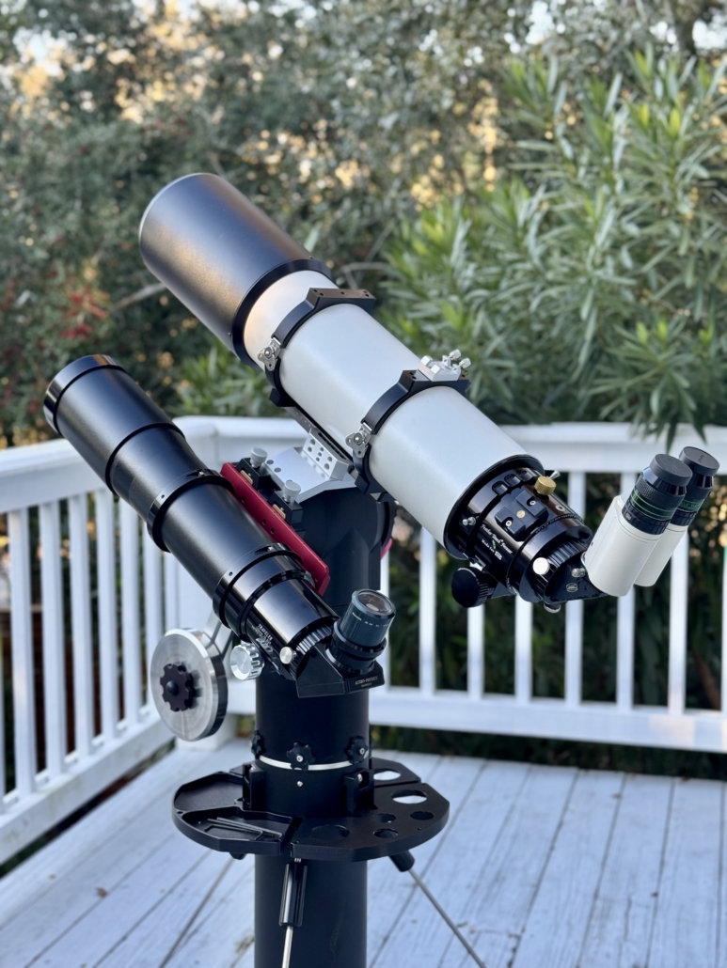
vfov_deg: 39.6
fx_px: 1344
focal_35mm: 48
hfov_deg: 30.3
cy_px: 484
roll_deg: +0.7
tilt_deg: -6.8
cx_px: 364
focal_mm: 6.76
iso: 64
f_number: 1.78
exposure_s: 1/161
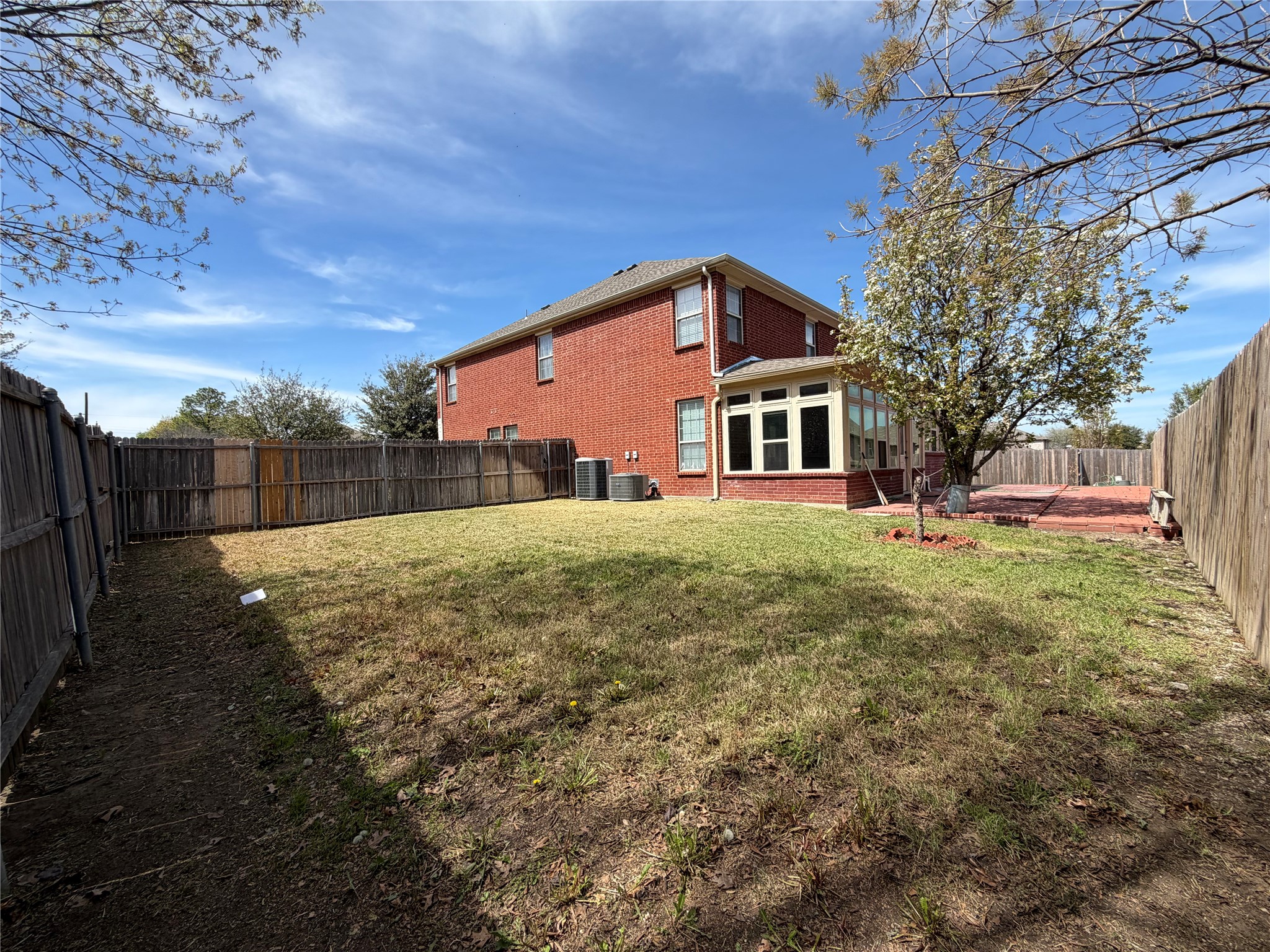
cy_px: 476
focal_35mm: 14
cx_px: 635
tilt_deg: -1.3
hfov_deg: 102.1
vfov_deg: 85.7
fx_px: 514
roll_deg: +2.0
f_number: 2.2
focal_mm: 2.22
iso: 32
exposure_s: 1/770
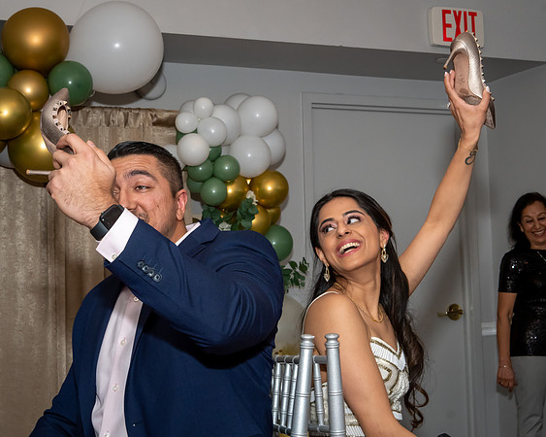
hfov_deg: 27.2
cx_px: 297
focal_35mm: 70
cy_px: 186
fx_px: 1128
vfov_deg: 21.9
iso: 640
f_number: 9
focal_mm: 35
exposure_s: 1/250
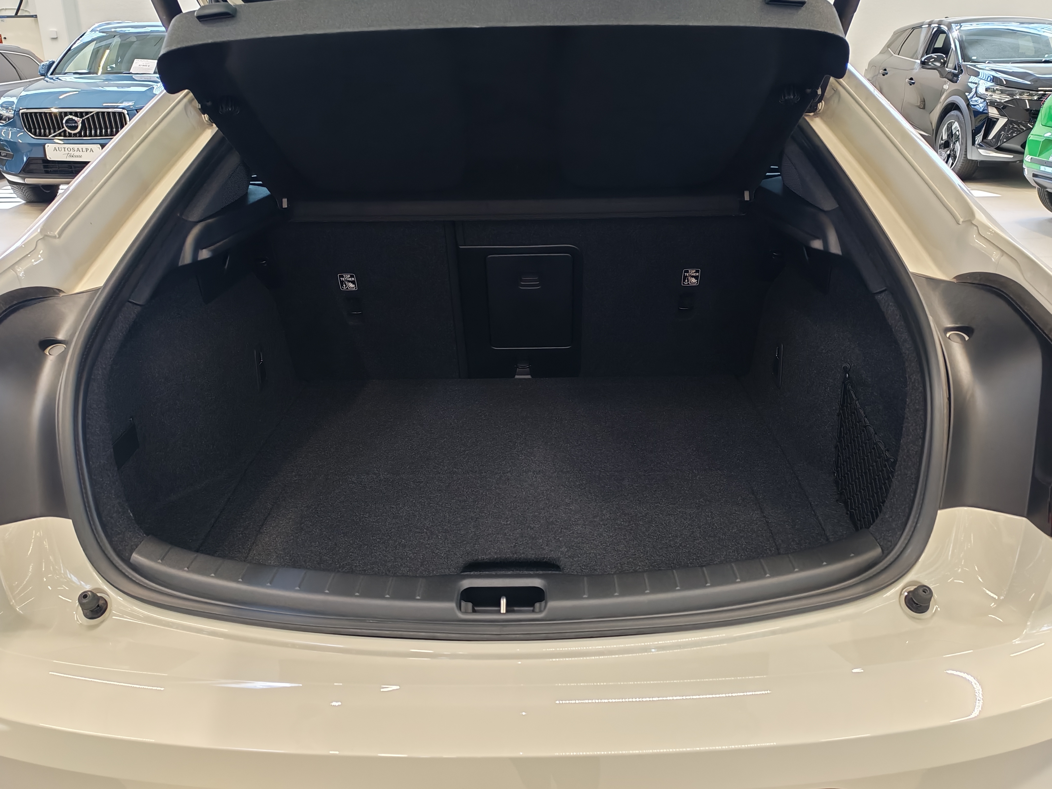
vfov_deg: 44.2
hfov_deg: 56.8
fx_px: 972
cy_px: 394
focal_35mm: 32
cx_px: 526
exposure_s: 1/100
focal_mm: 6.12
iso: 348
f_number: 1.9
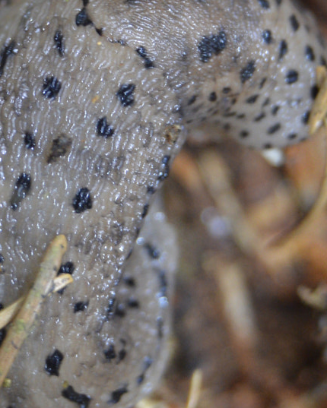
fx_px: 2786
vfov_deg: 8.4
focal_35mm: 230
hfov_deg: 6.7
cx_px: 117
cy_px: 157
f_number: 5.6
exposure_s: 1/60
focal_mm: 55
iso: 900
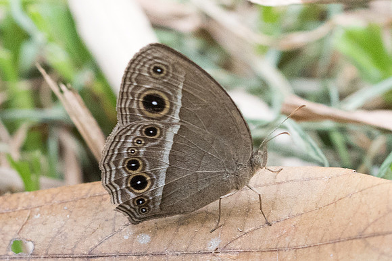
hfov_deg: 2.7
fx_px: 8199
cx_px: 172
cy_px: 195
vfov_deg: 1.8
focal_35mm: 753
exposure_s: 1/640
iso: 1000
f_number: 5
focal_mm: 150
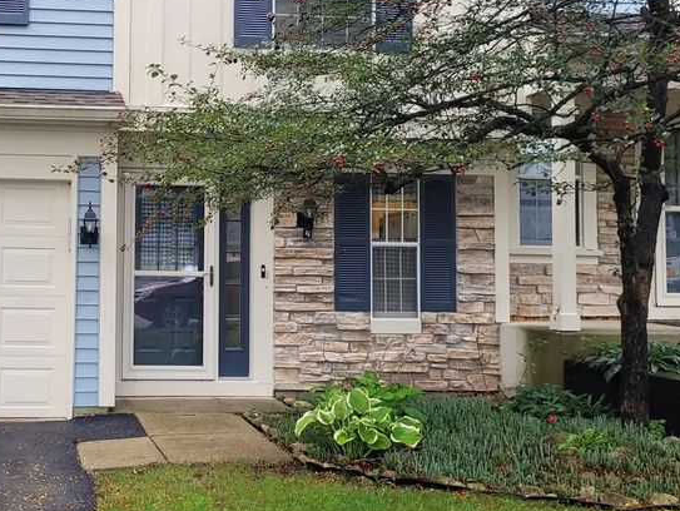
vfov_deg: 29.7
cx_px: 105
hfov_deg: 37.1
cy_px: 243
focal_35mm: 49
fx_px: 963
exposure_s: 1/120
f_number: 1.8
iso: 50
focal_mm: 5.4
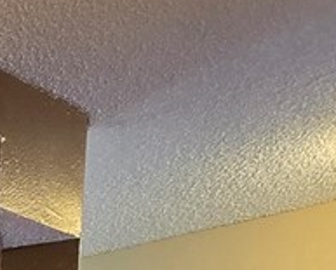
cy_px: 744
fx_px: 1046
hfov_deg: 11.2
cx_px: -672
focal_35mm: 105
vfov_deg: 11.0
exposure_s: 1/60
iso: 160
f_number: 2.2
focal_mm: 2.2
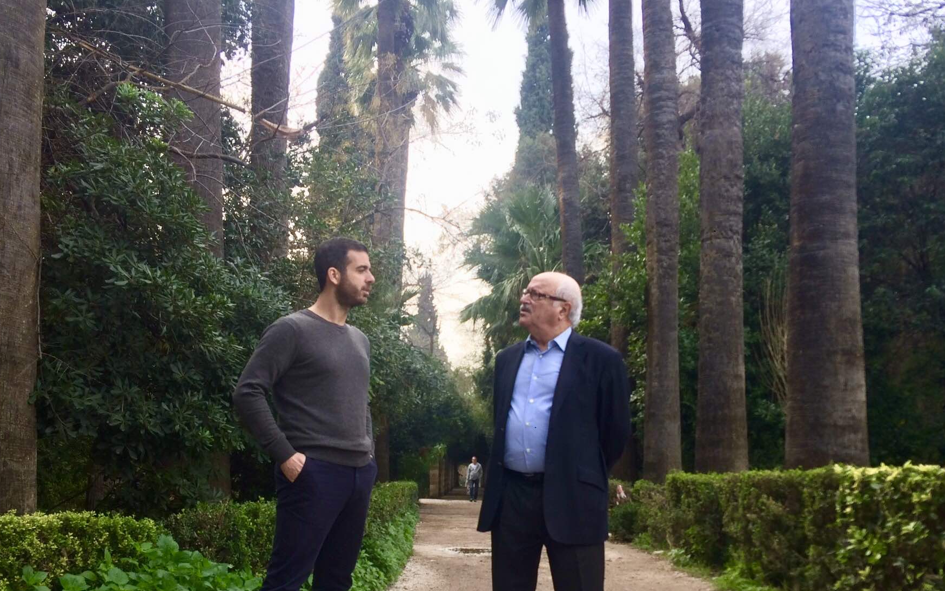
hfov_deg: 54.0
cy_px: 404
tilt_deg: +4.5
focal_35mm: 36
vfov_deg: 34.9
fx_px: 927
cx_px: 441
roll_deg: -1.8
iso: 32
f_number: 2.2
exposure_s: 1/208
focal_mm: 4.15
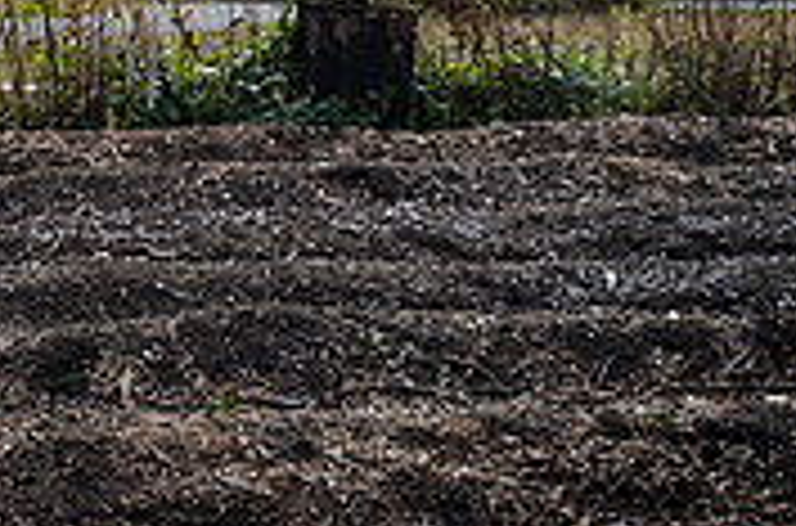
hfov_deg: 16.7
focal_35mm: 115
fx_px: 2536
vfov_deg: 11.7
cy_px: -45
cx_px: -283
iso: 640
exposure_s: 1/800
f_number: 5
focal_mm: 35
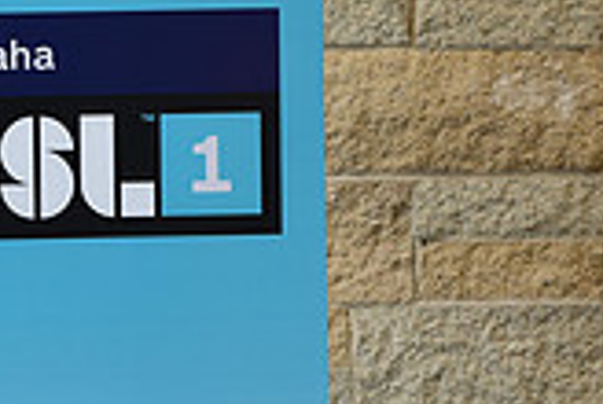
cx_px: -29
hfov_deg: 8.5
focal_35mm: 240
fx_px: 4027
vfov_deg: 5.7
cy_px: -274
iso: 400
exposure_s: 1/60
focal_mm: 68
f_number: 3.2
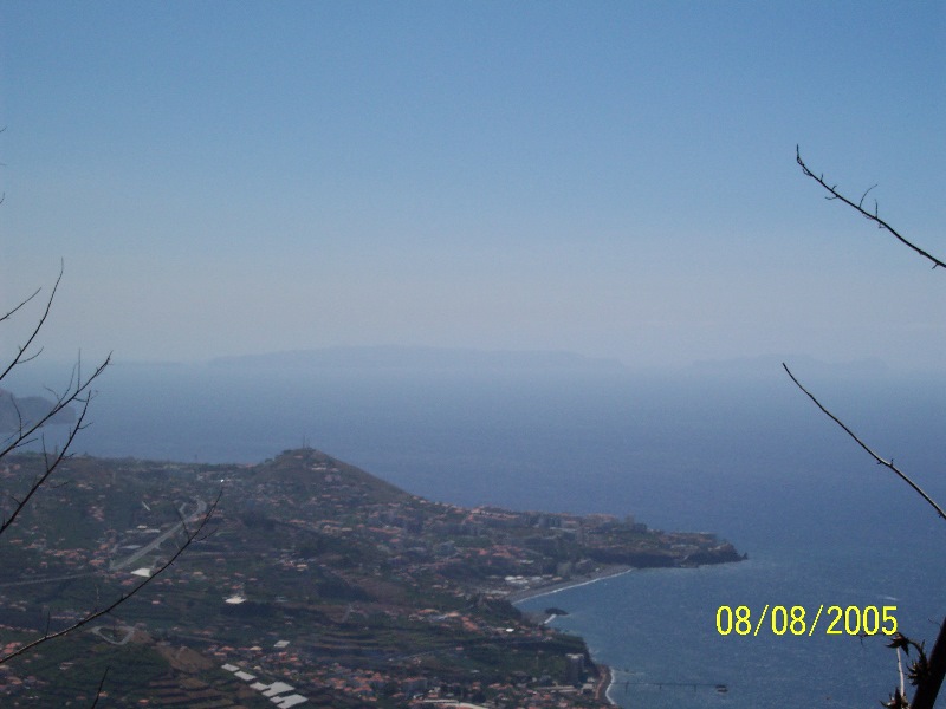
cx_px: 473
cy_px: 354
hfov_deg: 22.0
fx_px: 2432
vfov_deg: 16.6
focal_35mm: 89
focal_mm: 18.7
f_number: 6.7
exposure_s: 1/1000
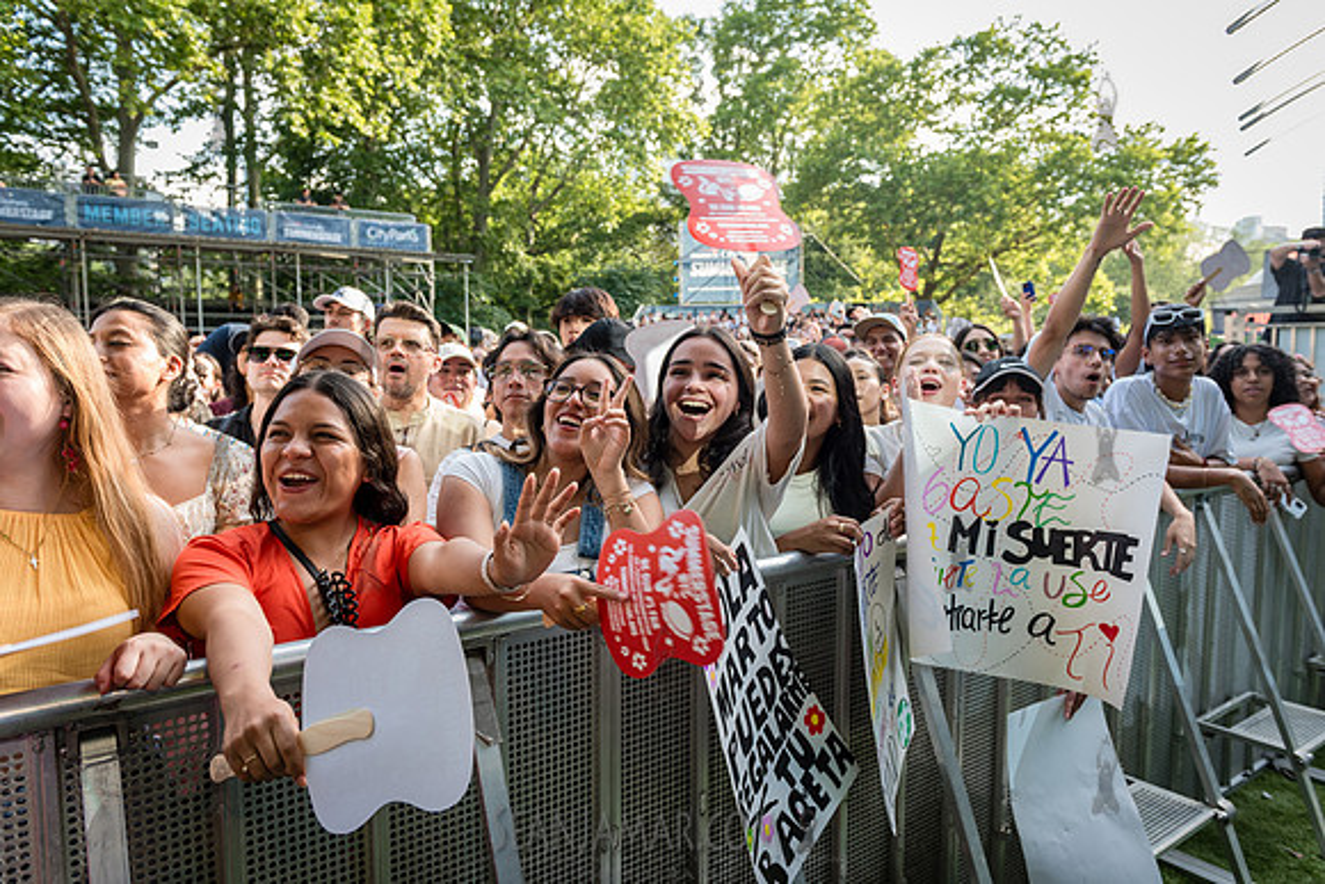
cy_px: 442
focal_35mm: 24
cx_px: 662
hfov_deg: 73.7
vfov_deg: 53.2
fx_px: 883
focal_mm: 24
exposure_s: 1/250
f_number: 4
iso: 500
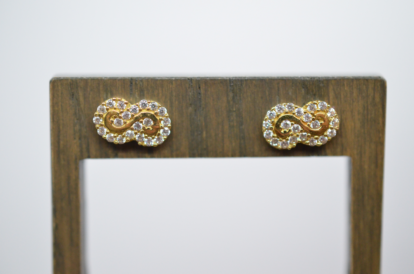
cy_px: 137
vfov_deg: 22.5
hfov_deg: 33.5
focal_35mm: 60
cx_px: 207
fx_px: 689
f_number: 4
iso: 3200
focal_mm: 40
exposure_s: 1/2000
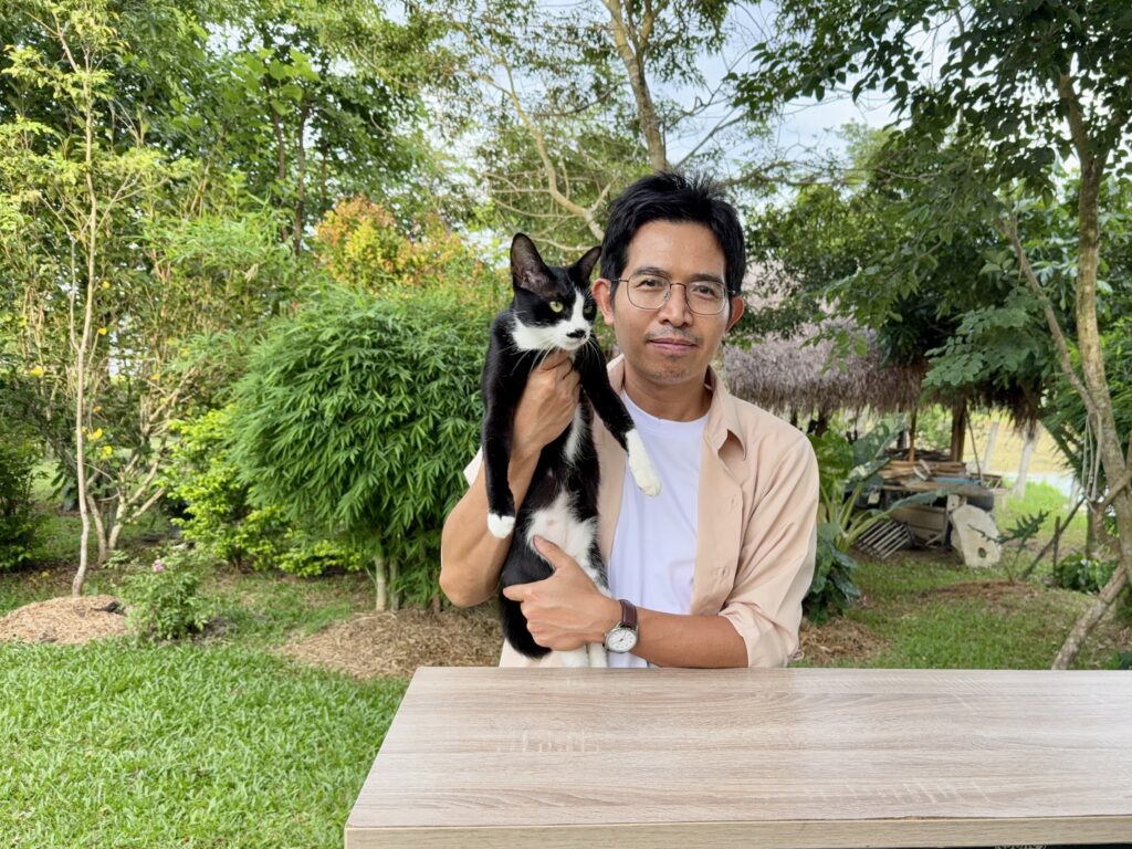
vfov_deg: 56.8
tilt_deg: -6.7
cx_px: 566
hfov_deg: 71.6
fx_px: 785
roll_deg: -1.8
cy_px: 424
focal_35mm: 24
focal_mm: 6.76
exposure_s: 1/243
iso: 160
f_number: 1.78
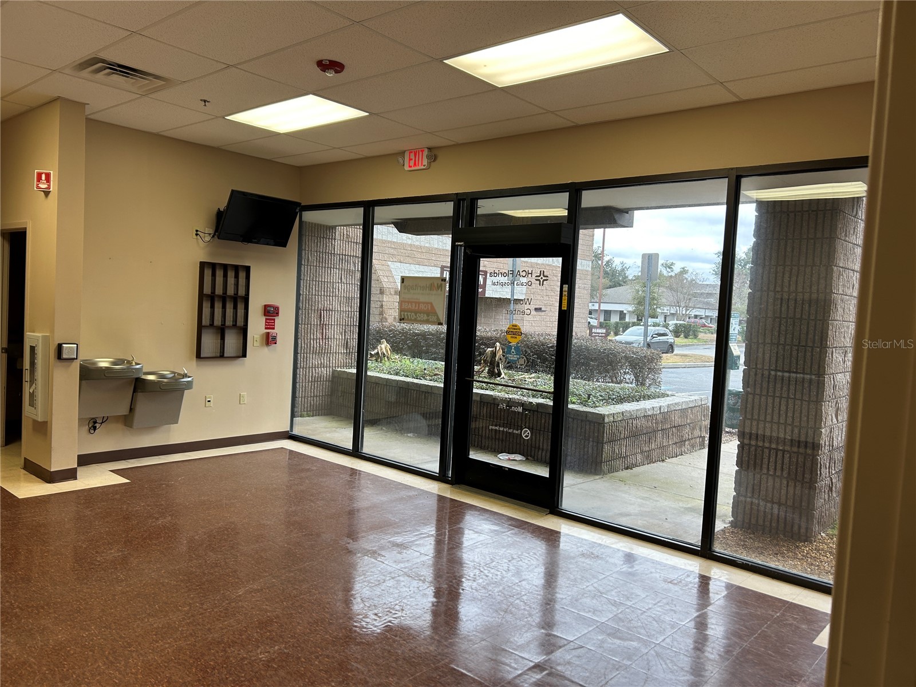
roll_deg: -3.3
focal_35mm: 26
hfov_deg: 67.3
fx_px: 688
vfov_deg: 53.1
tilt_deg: -2.6
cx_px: 458
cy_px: 344
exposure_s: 1/120
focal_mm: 5.7
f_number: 1.5
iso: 64
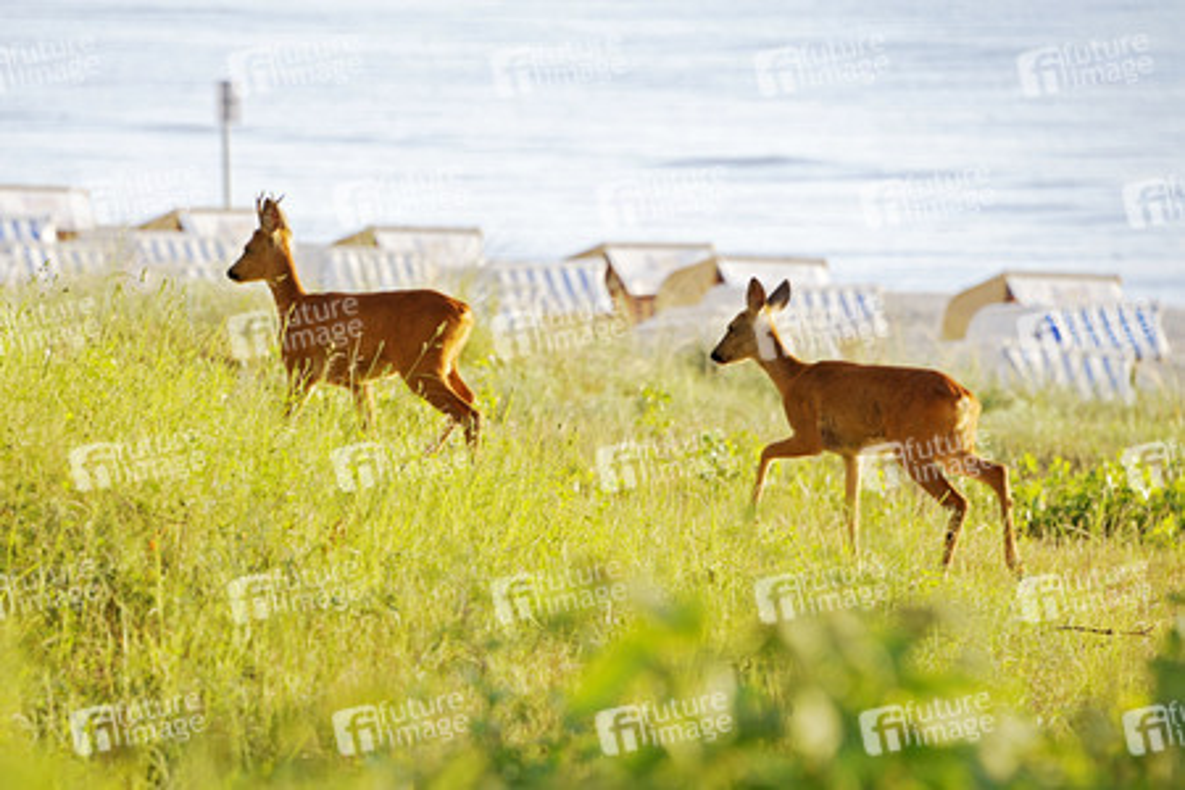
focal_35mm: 300
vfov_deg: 4.6
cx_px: 592
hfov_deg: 6.9
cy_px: 395
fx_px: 9874
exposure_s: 1/250
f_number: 8
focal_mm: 300
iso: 500
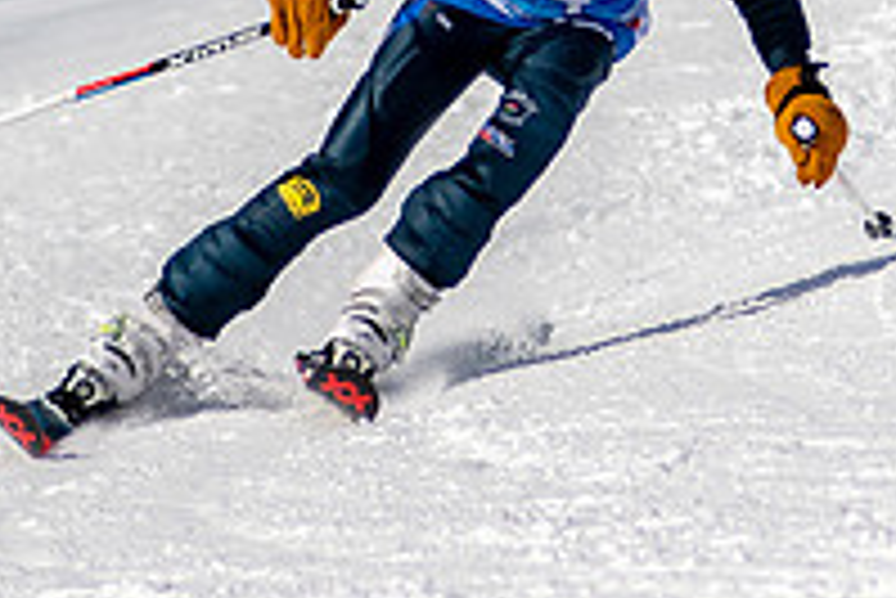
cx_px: 783
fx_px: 48592
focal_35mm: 1951
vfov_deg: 0.7
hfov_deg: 1.1
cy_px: 32
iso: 100
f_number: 2.8
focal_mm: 300
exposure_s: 1/6400
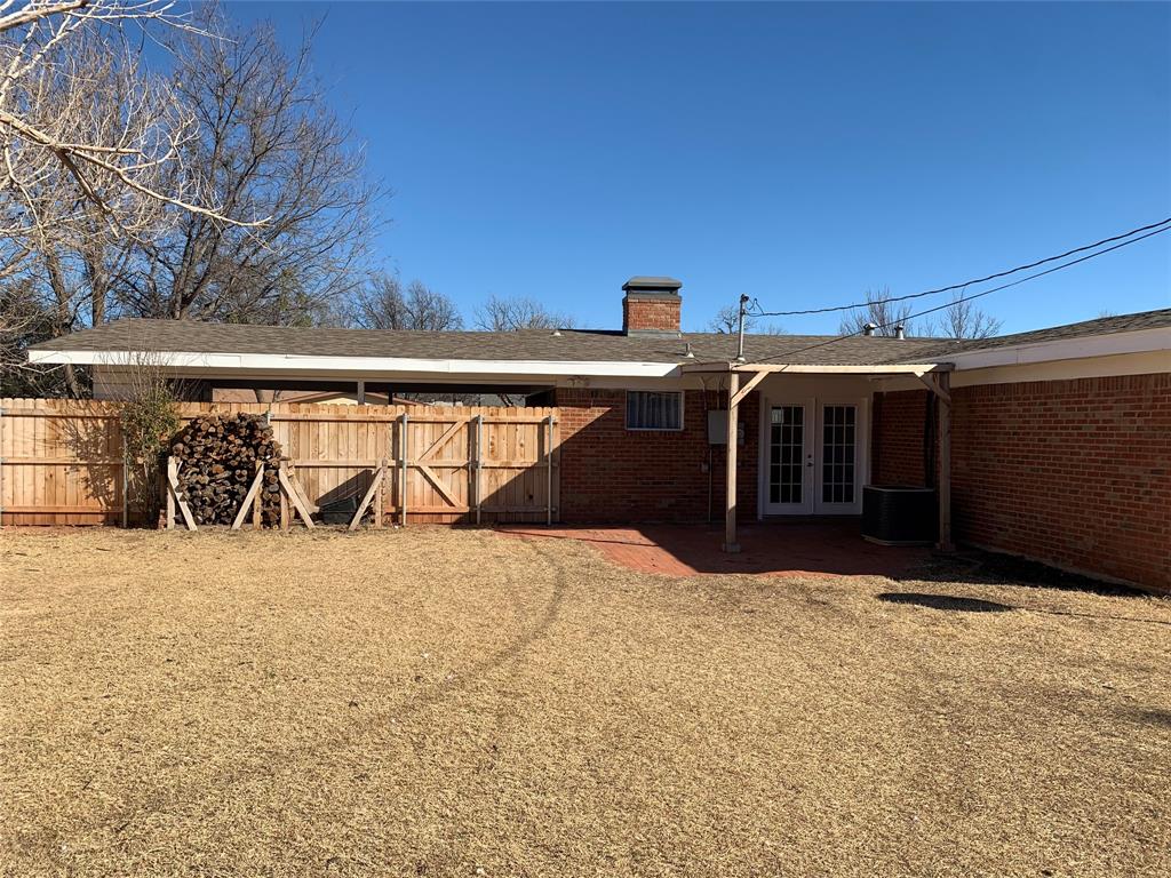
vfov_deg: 53.1
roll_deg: -1.1
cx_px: 586
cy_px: 439
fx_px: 880
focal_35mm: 26
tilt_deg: -0.1
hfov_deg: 67.3
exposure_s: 1/2421
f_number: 1.8
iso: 25
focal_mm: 4.25
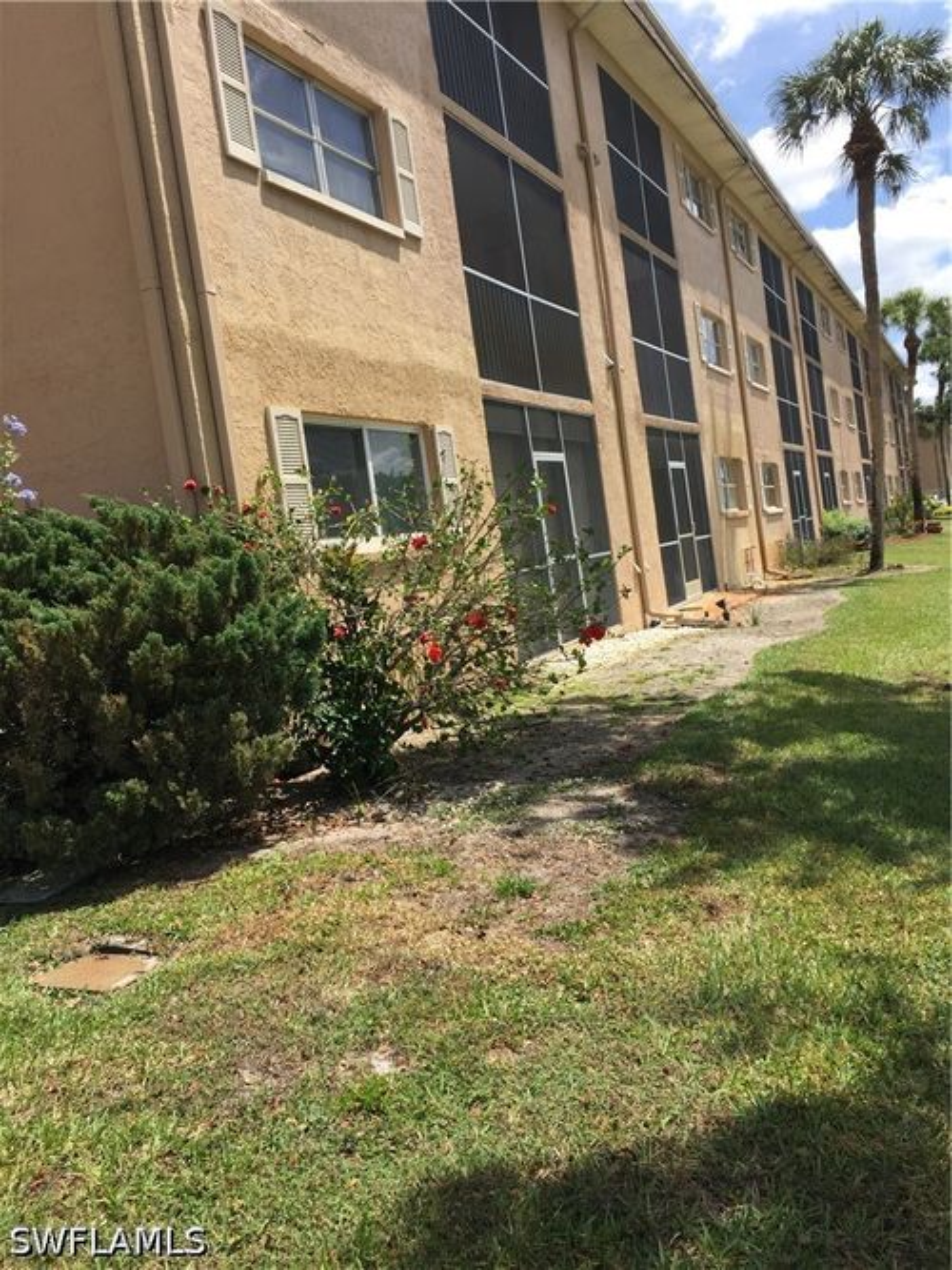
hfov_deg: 48.2
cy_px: 635
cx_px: 476
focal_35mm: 29
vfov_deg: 61.7
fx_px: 1064
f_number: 2.2
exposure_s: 1/1582
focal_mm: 4.15
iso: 32
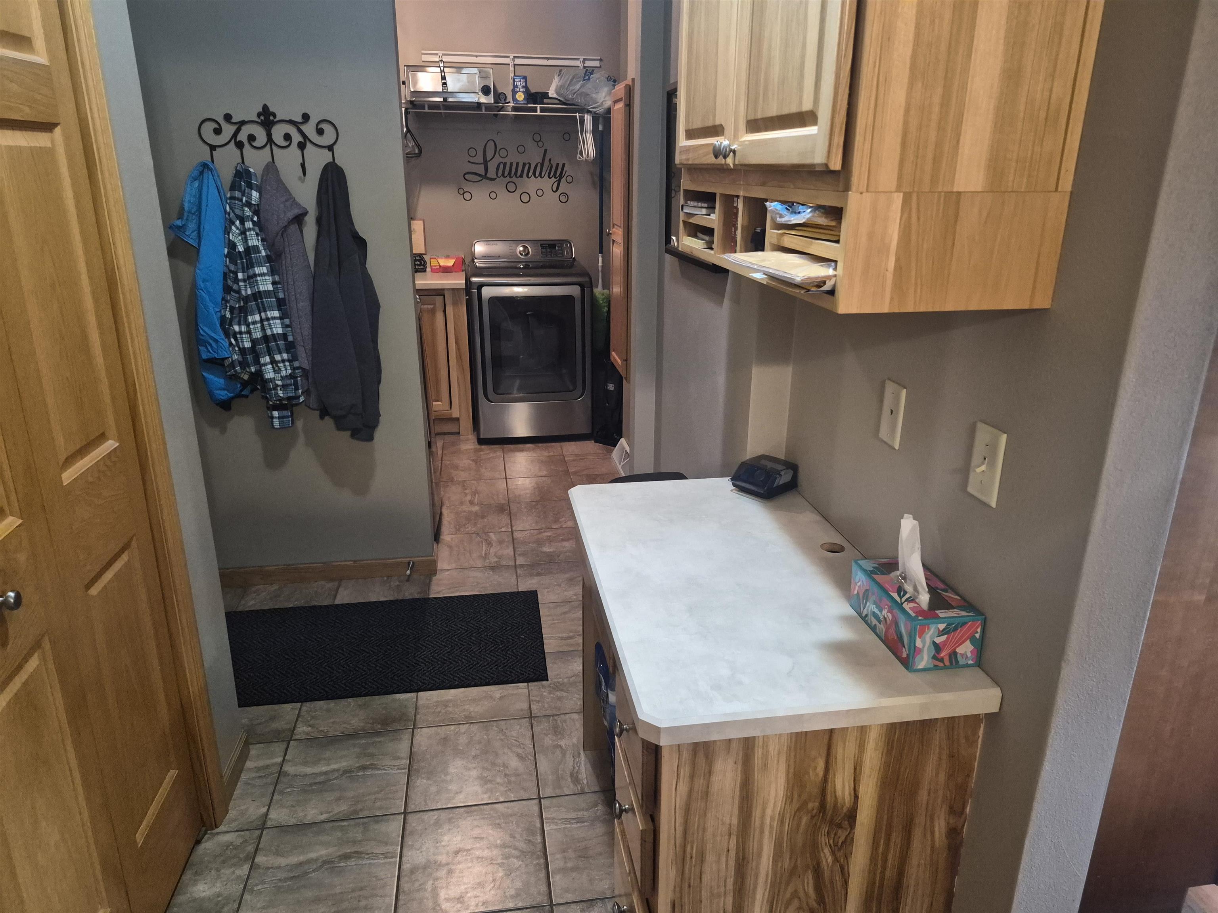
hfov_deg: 73.9
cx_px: 609
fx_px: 809
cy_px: 456
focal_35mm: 23
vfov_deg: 58.9
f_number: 1.8
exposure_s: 1/120
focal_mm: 5.4
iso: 2000
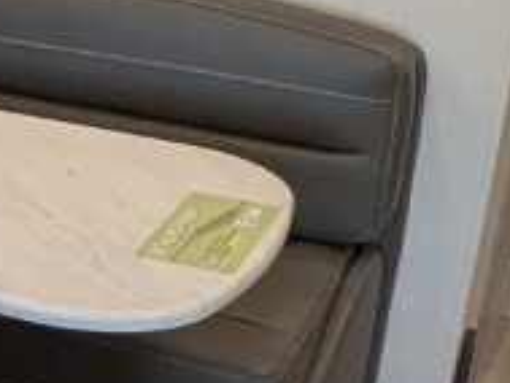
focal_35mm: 118
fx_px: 1740
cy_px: 65
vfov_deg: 12.5
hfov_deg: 13.7
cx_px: -576
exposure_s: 1/144
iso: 290
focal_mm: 2.35
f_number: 2.2
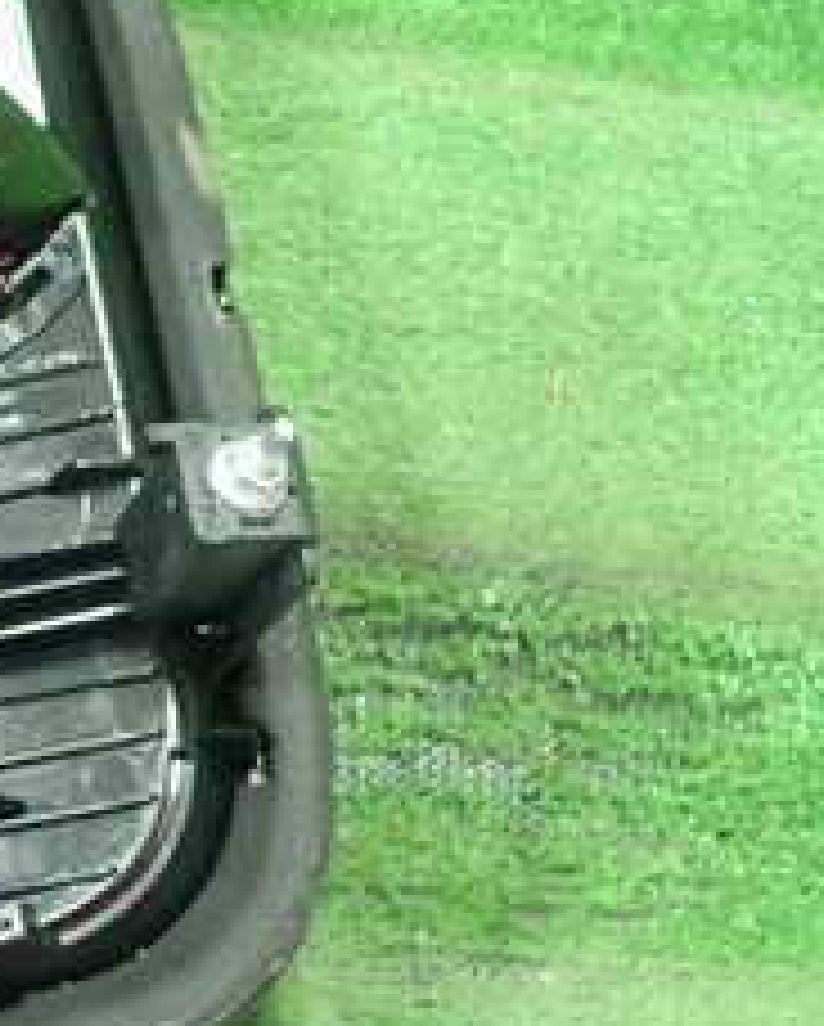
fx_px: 2343
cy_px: 194
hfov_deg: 18.2
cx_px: -338
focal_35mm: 77
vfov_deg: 24.3
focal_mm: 5.5
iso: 800
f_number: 2.3
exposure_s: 1/100
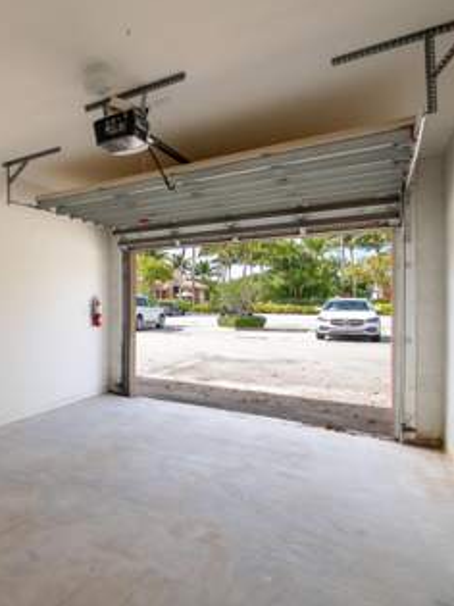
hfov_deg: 49.2
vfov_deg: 76.4
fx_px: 385
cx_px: -6
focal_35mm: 22
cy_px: 300
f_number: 7.1
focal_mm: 15
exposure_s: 1/400
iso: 400
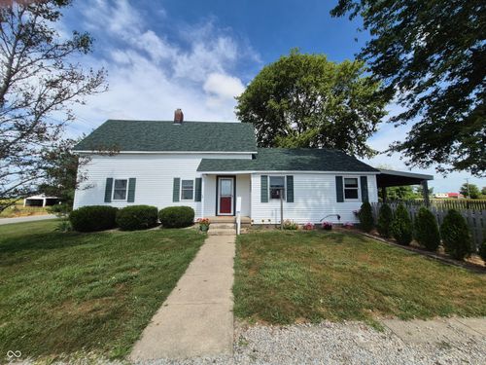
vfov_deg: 89.9
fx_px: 183
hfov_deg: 106.2
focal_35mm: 13
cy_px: 182
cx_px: 243
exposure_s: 1/2208
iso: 50
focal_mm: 1.74
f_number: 2.2
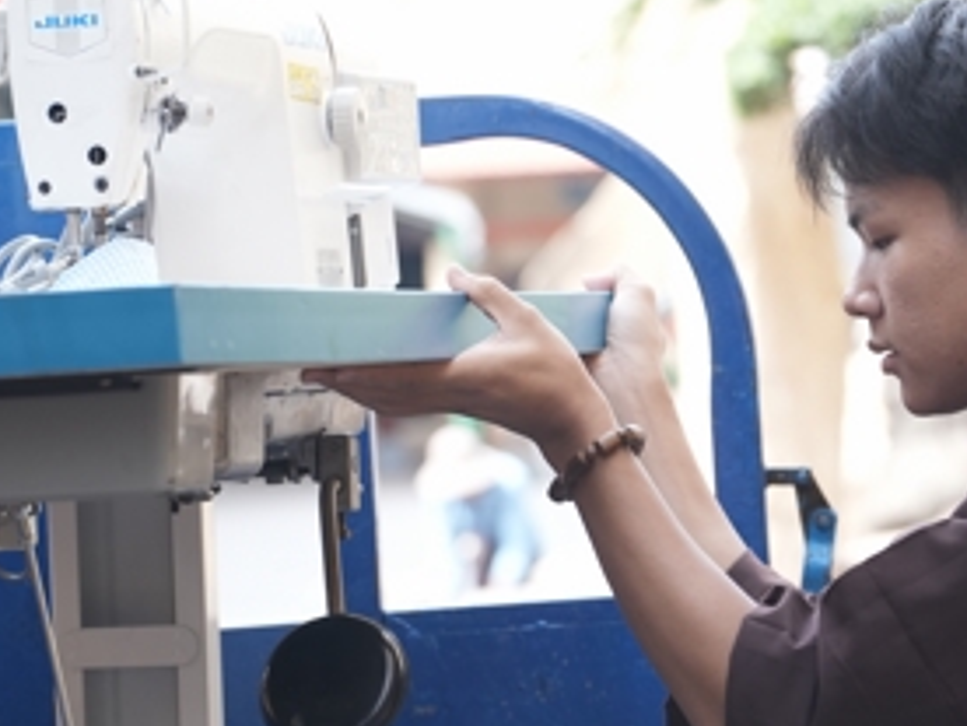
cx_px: 680
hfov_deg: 10.4
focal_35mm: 190
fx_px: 5308
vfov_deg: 7.8
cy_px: 328
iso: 800
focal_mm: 84
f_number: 4
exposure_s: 1/400
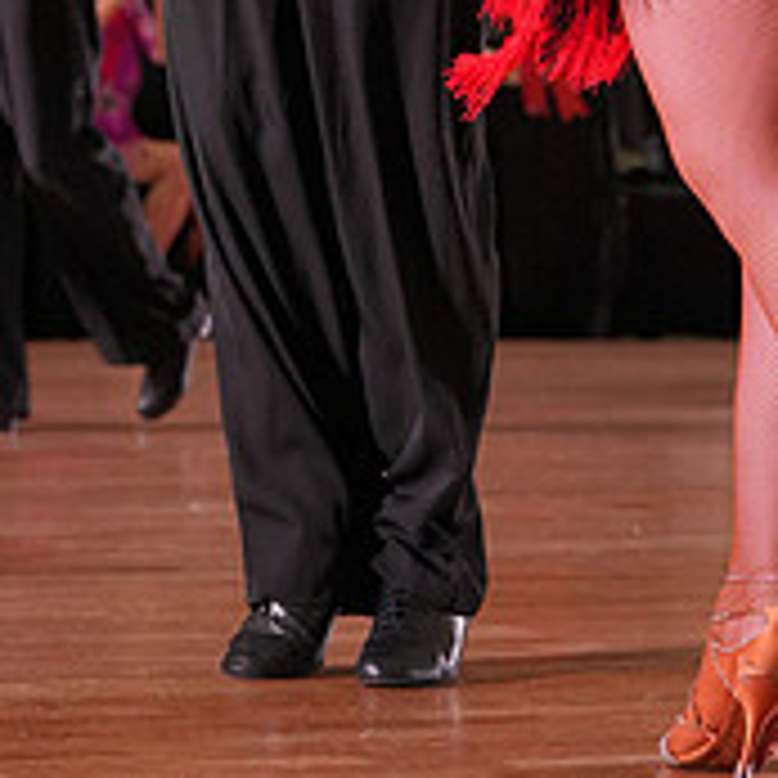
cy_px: -225
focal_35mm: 199
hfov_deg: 8.8
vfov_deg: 8.7
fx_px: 5060
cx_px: 618
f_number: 4
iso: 2000
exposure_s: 1/500
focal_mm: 70
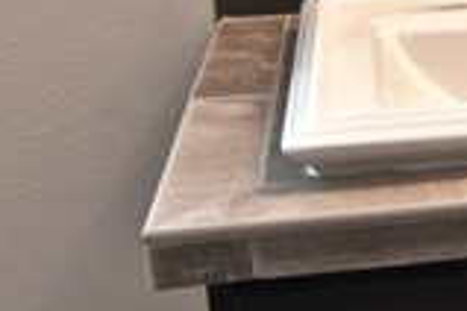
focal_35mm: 112
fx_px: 1458
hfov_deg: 15.3
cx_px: 884
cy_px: 44
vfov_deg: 12.1
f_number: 4
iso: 450
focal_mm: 11
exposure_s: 1/60
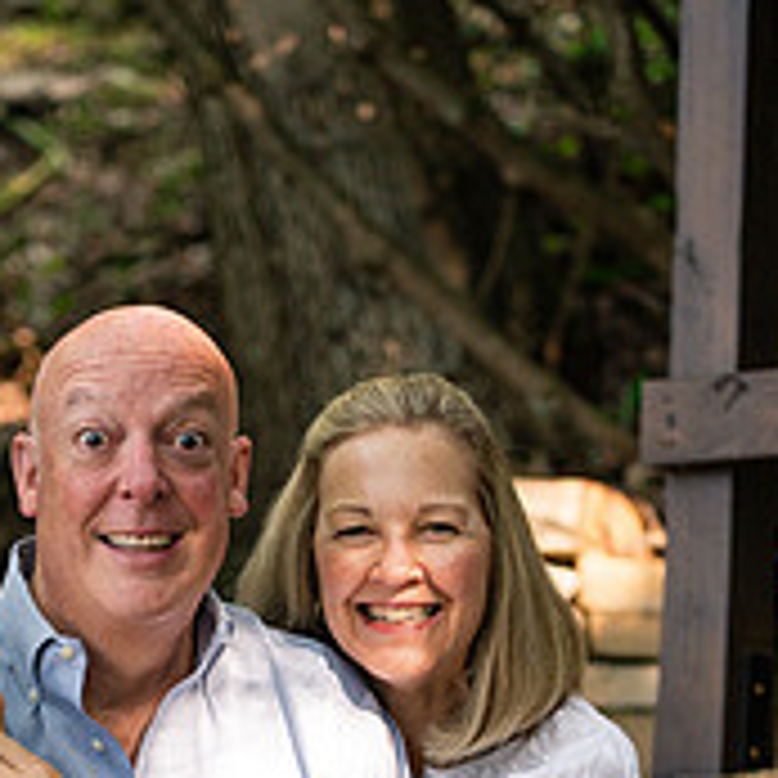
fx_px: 4780
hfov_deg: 9.3
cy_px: 958
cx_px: 252
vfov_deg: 9.2
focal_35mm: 188
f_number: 3.2
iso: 500
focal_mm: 85
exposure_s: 1/400
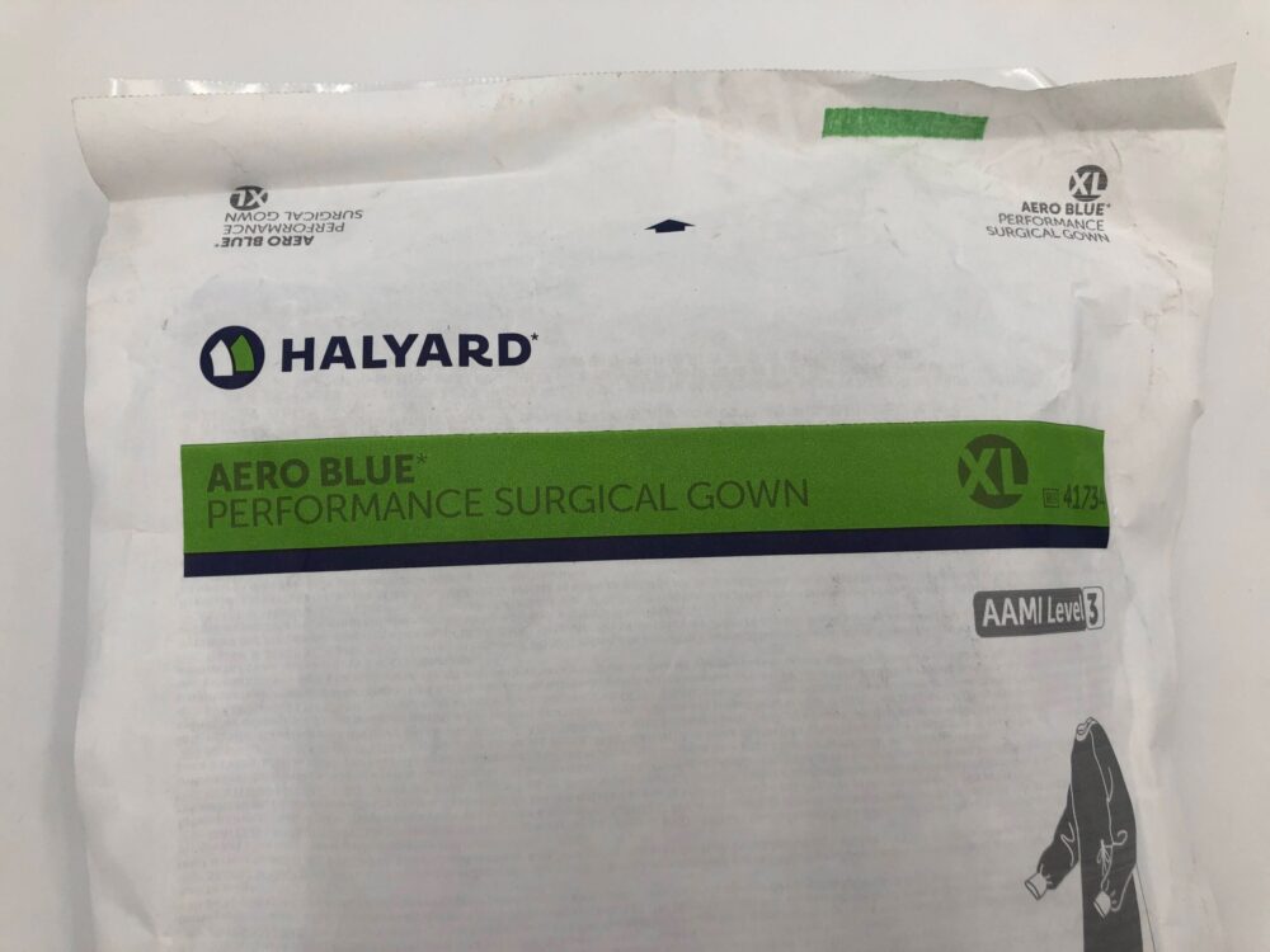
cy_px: 476
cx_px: 635
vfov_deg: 49.7
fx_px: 1027
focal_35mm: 28
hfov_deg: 63.4
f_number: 1.8
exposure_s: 1/120
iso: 32
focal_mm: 3.99
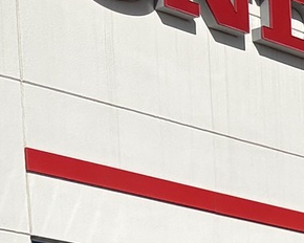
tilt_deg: -7.3
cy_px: 776
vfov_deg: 7.4
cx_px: 774
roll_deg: +1.4
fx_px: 1611
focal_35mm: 179
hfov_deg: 9.4
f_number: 1.6
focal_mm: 5.96
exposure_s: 1/10101
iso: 50
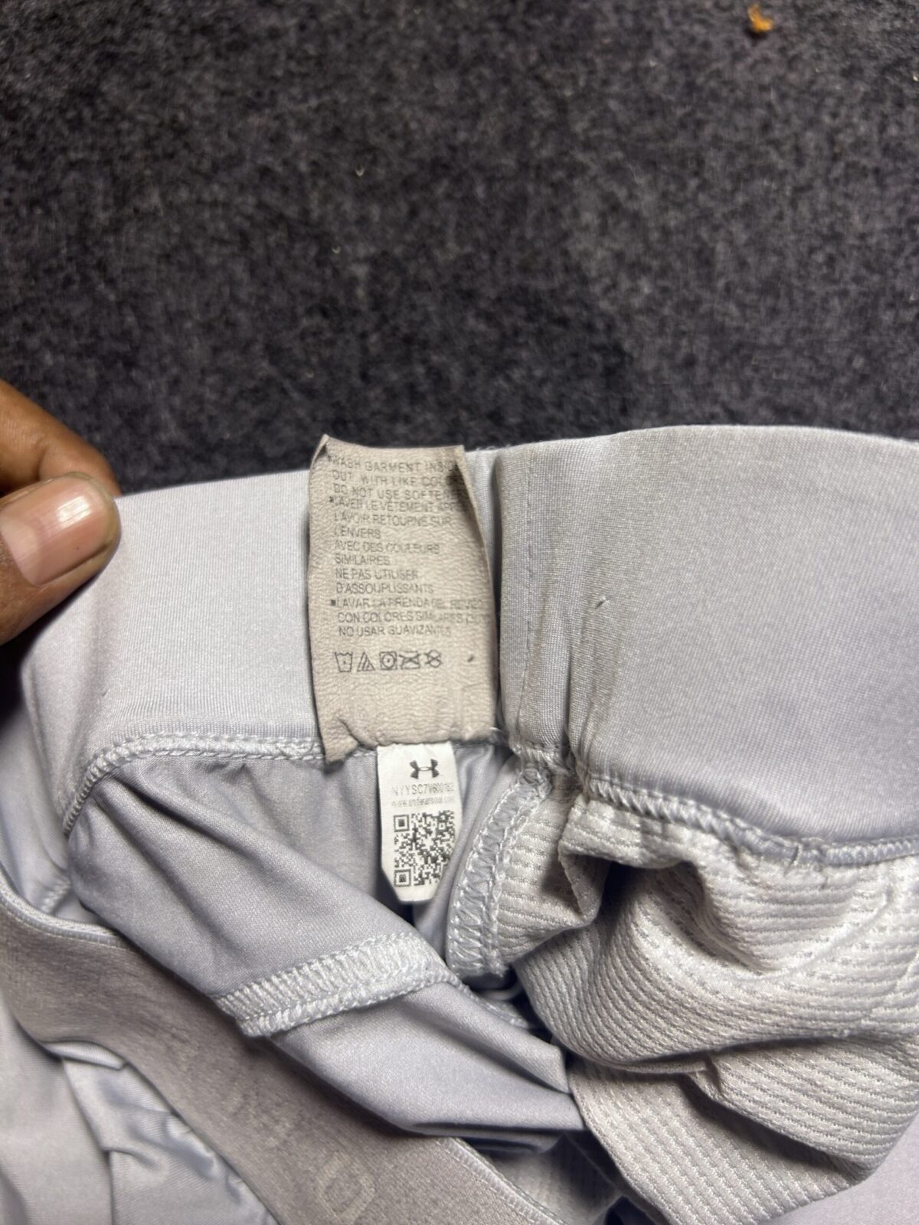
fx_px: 920
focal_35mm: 26
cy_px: 612
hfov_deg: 53.1
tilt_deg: -51.5
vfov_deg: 67.3
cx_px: 460
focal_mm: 5.7
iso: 80
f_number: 1.5
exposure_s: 1/50
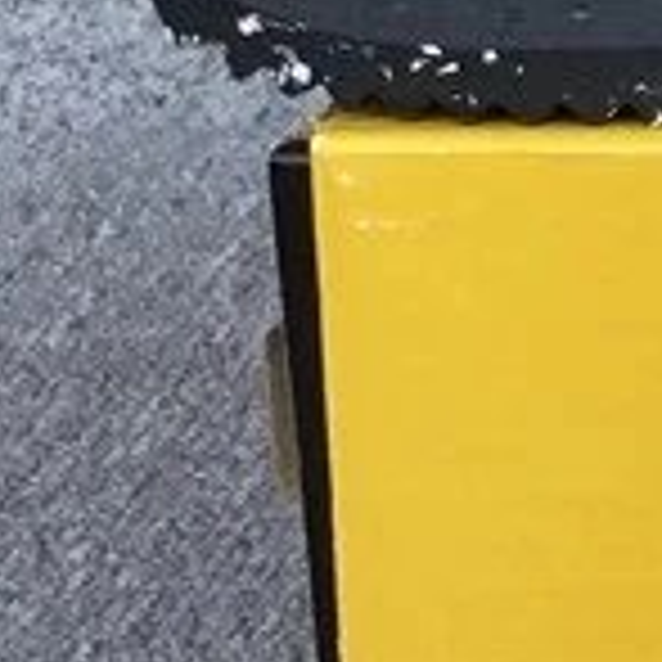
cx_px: 1545
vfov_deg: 10.3
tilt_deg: -17.6
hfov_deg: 9.4
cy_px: -34
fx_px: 3635
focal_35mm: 168
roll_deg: -0.1
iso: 25
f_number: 2.4
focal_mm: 3.3
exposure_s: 1/110
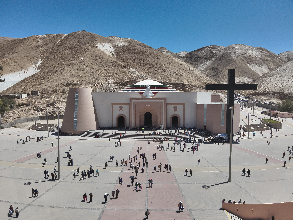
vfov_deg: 56.8
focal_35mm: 24
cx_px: 146
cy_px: 110
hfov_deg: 71.6
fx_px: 203
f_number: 2.8
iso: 100
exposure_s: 1/1250
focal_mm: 4.4
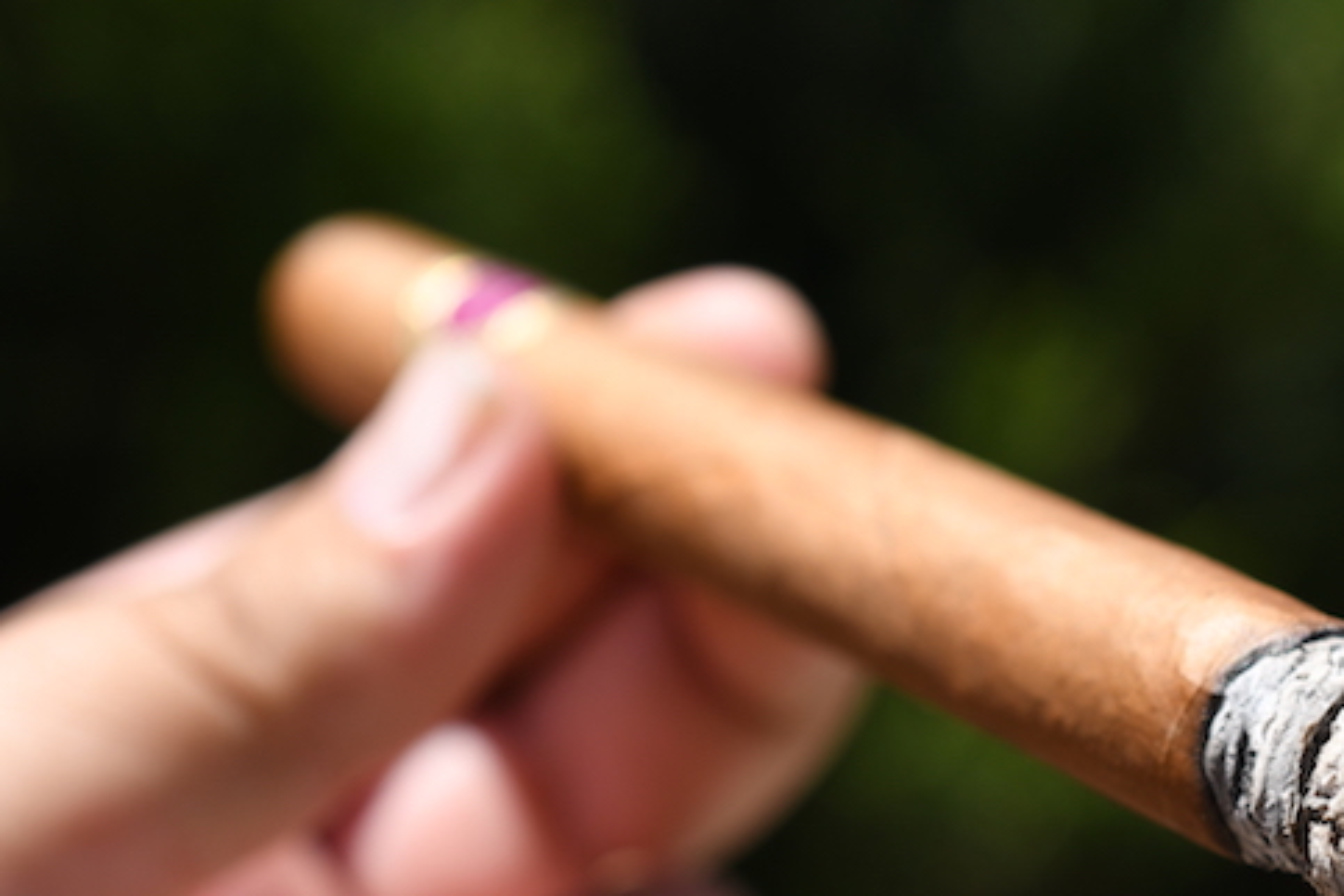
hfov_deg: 24.7
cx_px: 824
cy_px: 559
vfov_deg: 16.6
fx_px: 3061
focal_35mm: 82
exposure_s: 1/1600
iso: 250
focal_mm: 40
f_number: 5.6
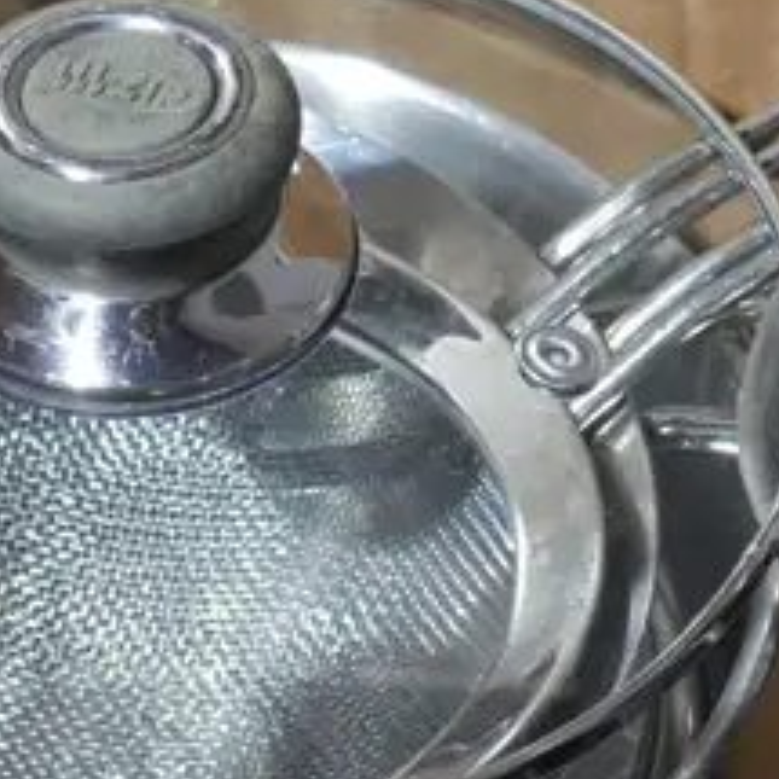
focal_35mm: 177
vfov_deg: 9.9
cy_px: 621
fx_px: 4506
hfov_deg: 9.5
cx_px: 1319
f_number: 4.6
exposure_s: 1/60
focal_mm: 21
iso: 800
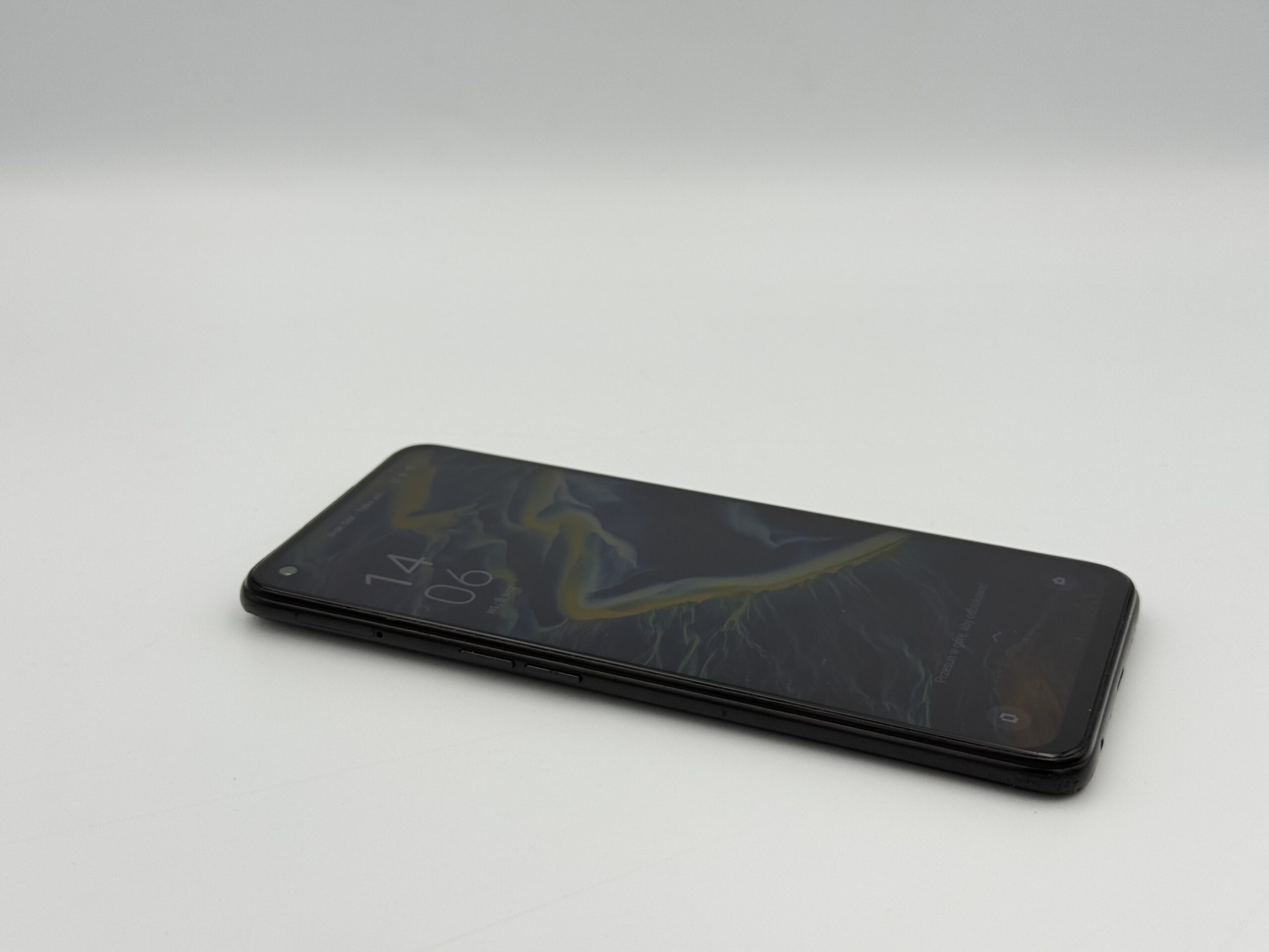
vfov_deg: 30.3
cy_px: 476
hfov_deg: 39.7
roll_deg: -0.4
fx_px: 1760
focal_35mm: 48
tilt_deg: -23.9
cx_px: 634
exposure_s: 1/452
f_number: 1.78
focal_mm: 6.76
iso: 64
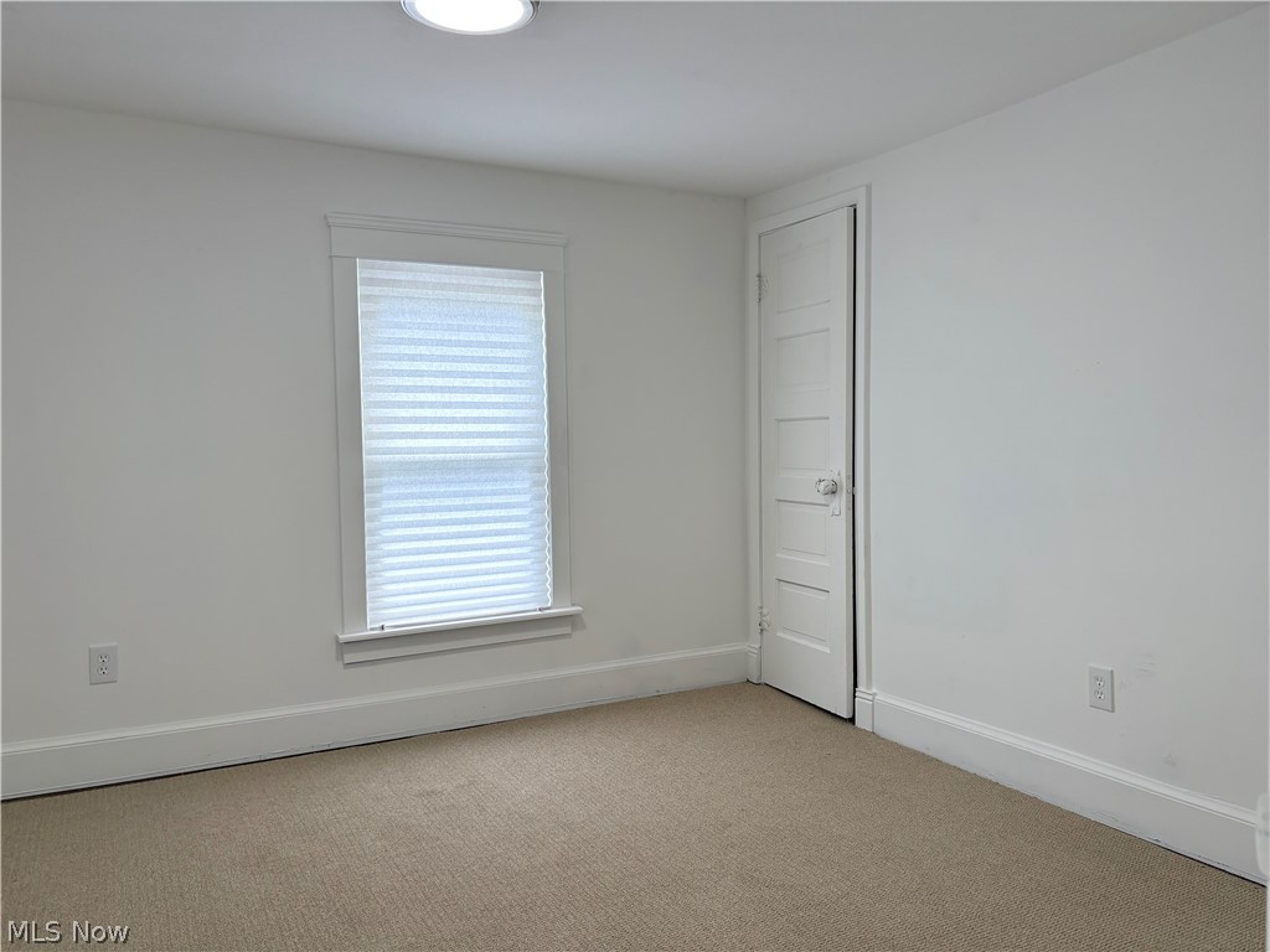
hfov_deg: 67.3
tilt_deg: -2.1
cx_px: 635
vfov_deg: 53.1
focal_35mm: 26
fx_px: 954
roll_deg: +0.3
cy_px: 476
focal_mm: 5.96
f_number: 1.6
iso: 100
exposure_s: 1/182
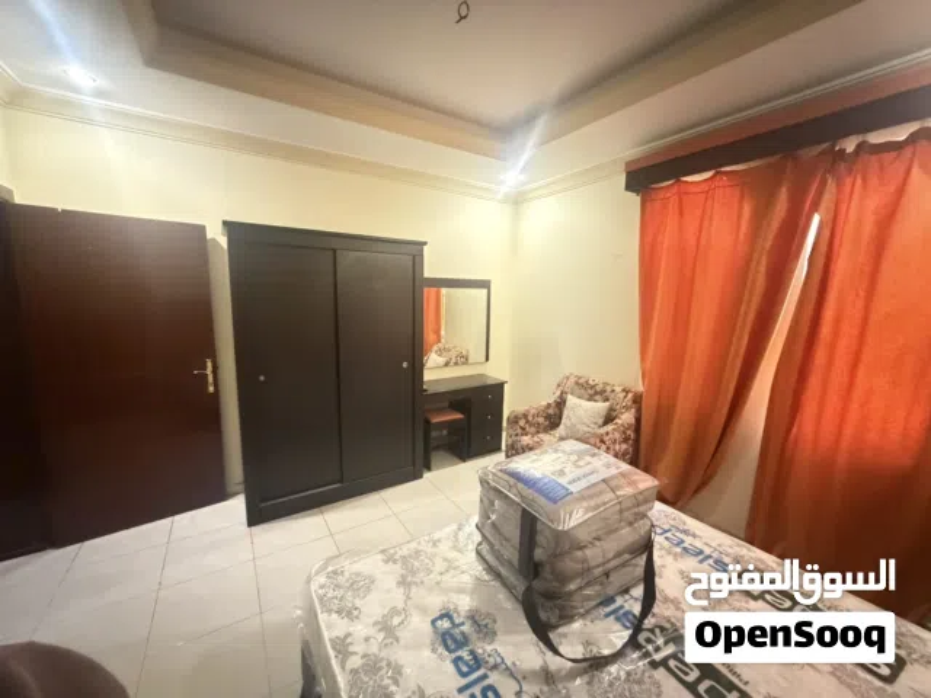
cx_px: 466
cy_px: 349
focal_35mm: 14
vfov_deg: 85.7
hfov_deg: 102.1
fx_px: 377
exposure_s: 1/30
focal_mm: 2.22
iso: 3200
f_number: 2.2
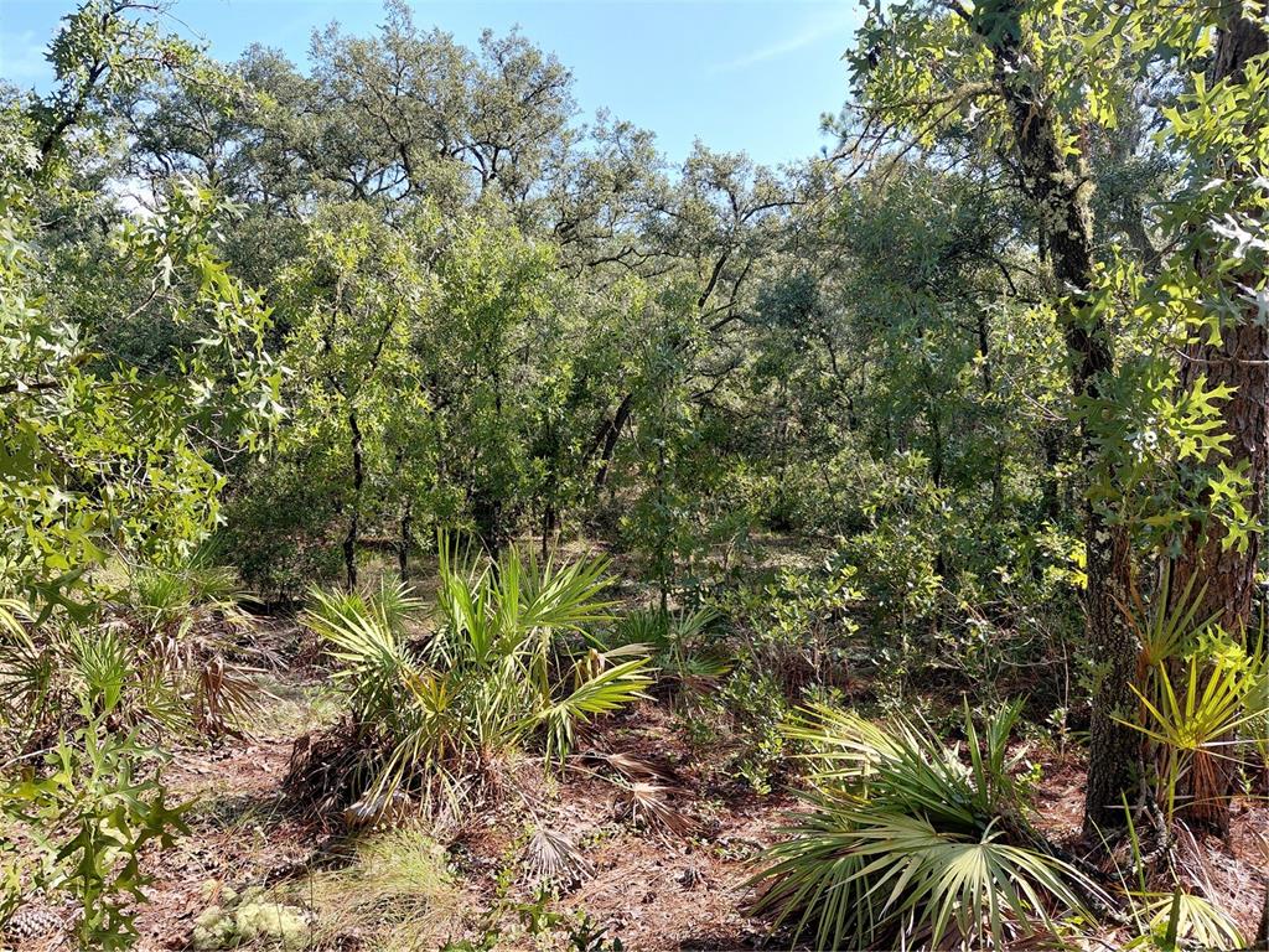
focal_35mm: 25
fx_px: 916
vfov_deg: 54.9
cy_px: 476
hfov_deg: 69.4
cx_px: 634
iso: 50
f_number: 1.8
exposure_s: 1/625
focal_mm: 4.69
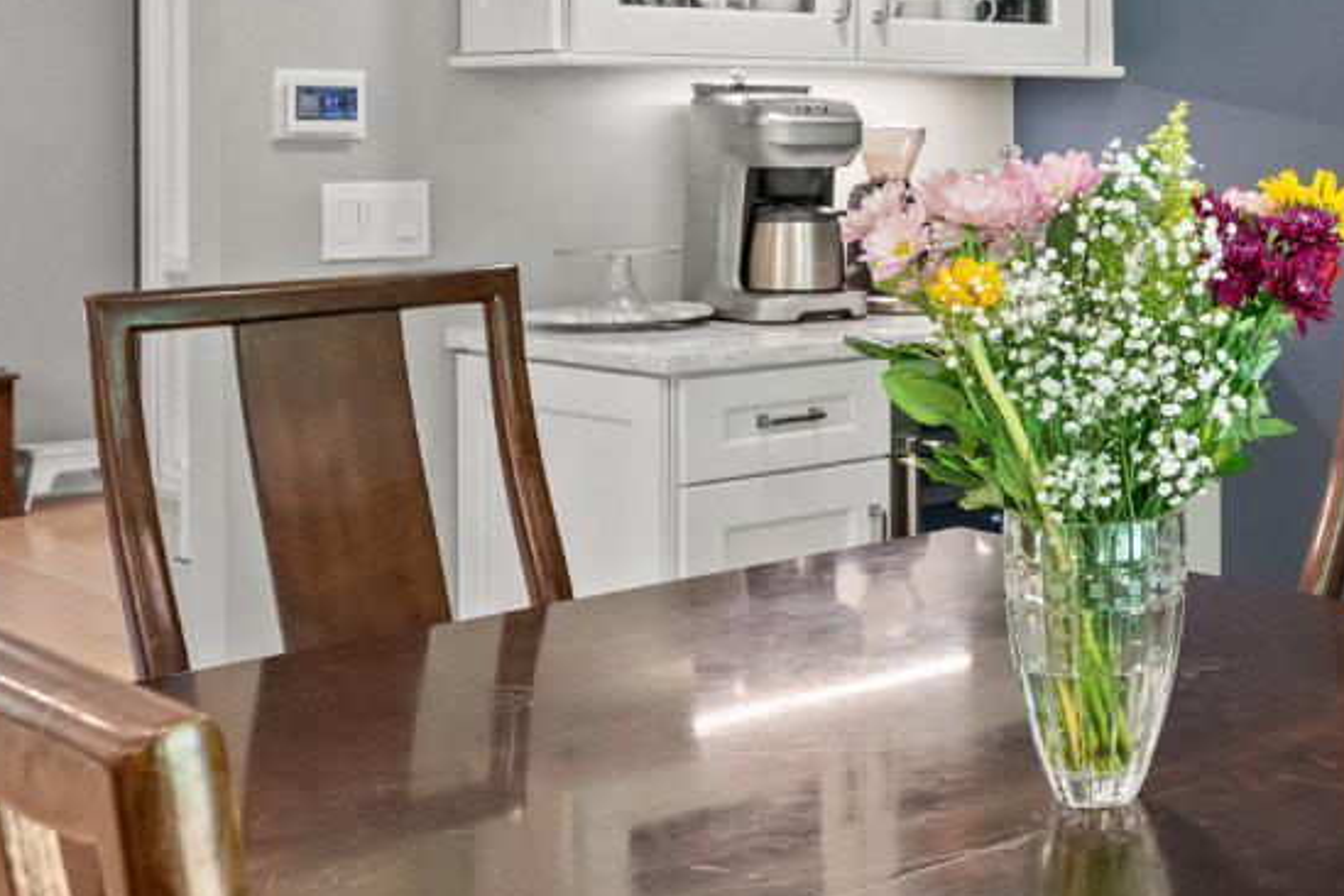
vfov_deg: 22.9
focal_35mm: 58
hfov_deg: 31.0
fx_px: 2160
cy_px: 111
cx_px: 1454
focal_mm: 15.5
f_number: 6.3
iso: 1600
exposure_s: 1/10
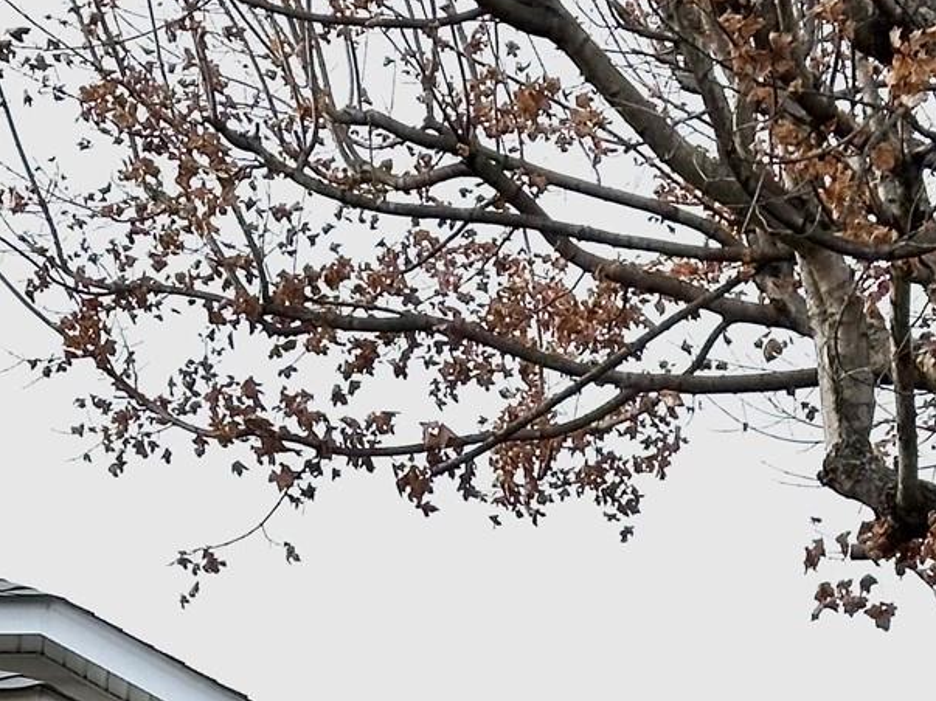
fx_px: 4407
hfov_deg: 11.9
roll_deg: +0.0
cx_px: -200
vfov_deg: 8.8
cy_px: 1149
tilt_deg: +3.4
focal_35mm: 163
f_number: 1.78
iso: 64
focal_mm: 6.86
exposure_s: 1/1848
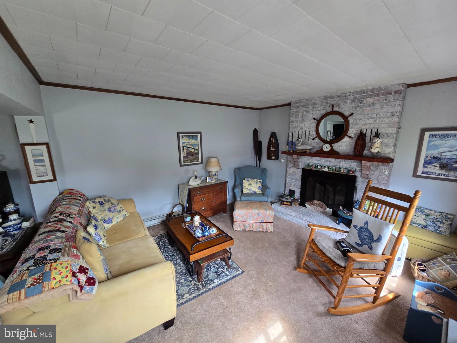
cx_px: 228
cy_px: 172
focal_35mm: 13
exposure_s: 1/60
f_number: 2.2
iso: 160
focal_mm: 2.2
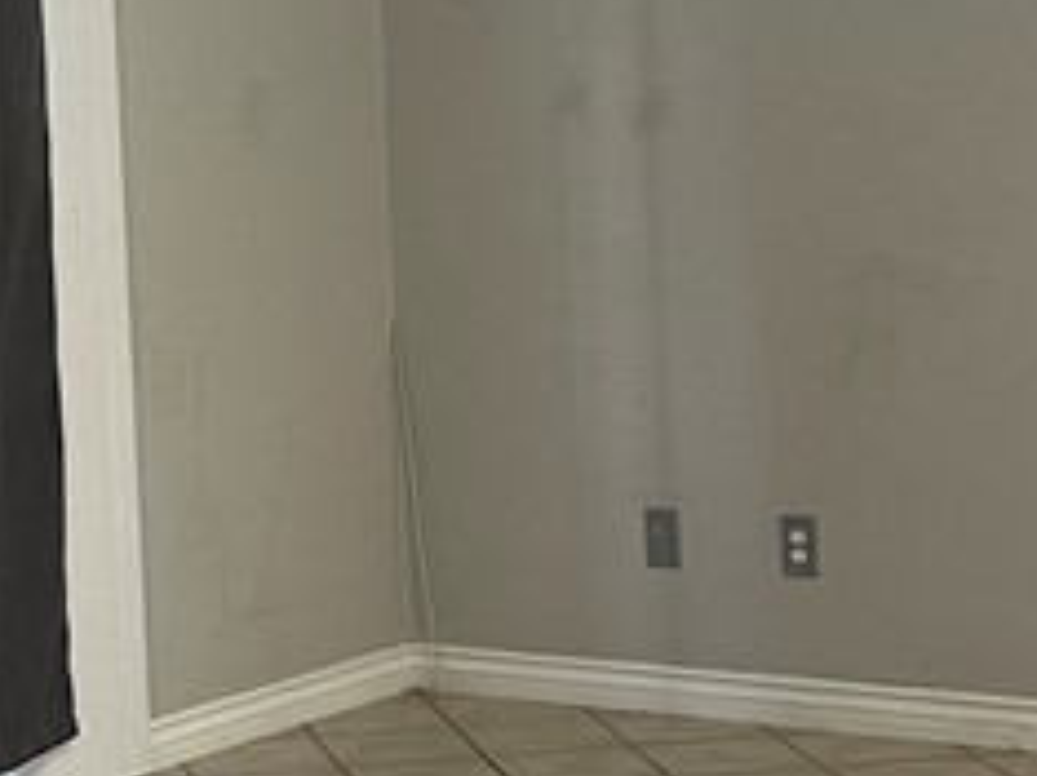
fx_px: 3412
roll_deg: +2.9
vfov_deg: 13.0
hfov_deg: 17.1
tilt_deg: -5.8
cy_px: 319
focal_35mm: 114
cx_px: 186
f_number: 1.6
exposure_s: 1/60
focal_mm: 5.1
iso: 160
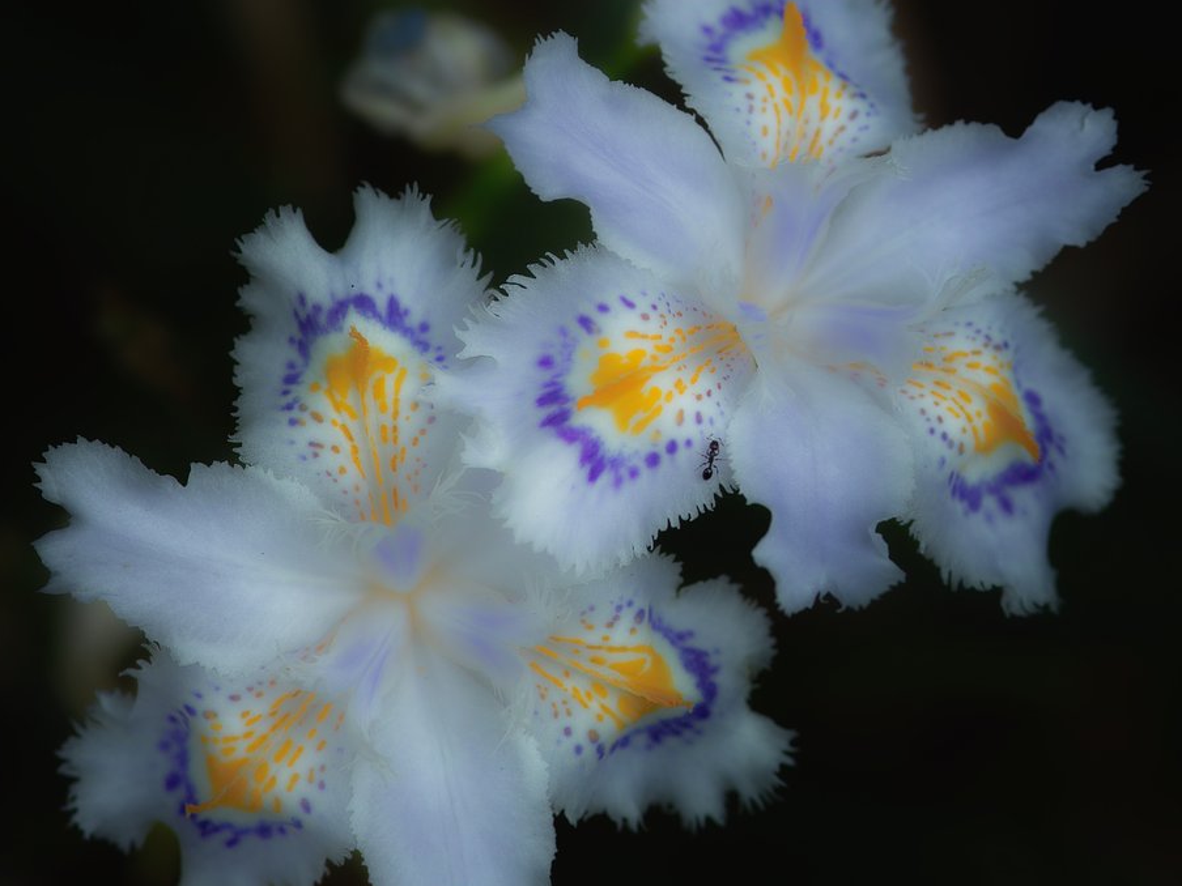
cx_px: 536
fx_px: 6658
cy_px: 444
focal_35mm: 195
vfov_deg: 7.6
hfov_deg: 10.1
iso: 100
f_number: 5.6
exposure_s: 1/60
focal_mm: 105
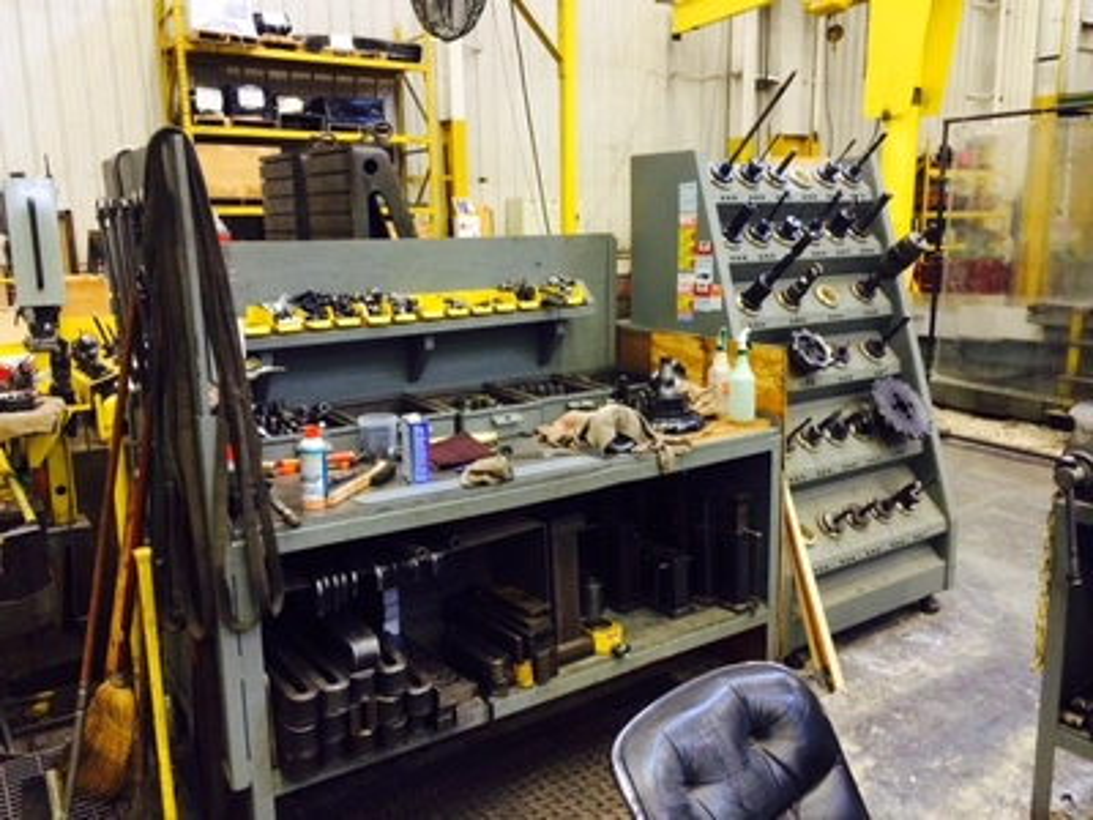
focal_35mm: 29
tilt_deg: -13.2
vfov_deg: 48.2
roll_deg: +0.5
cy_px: 410
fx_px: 916
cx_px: 546
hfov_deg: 61.7
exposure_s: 1/24
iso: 250
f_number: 2.2
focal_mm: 4.15
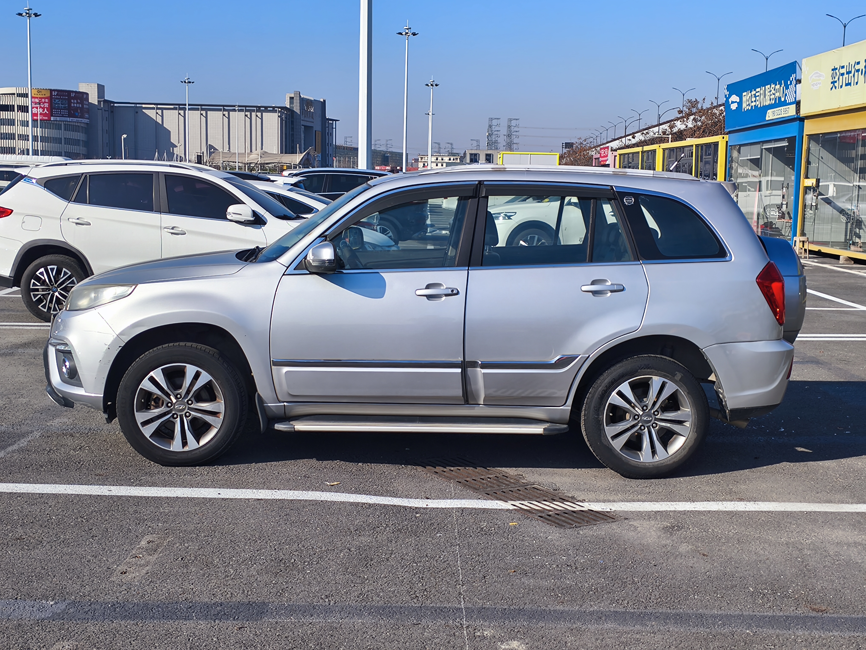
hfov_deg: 44.8
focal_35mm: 42
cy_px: 325
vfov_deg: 34.3
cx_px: 433
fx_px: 1051
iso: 80
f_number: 1.6
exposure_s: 1/4069
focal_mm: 5.84
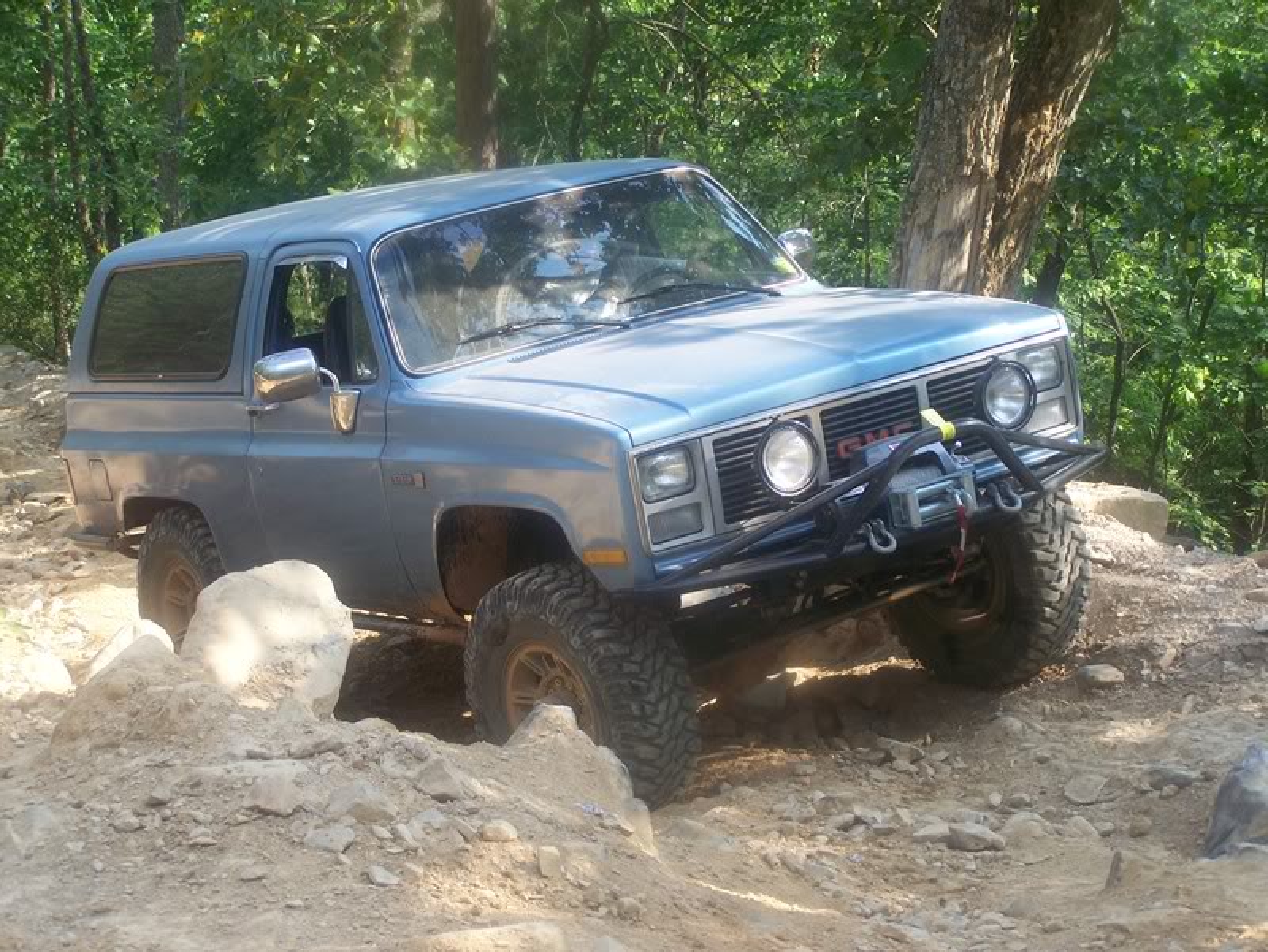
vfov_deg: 15.7
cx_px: 634
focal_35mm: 94
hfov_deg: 20.9
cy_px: 476
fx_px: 3445
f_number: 3.2
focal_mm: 15.6
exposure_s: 1/250
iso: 100
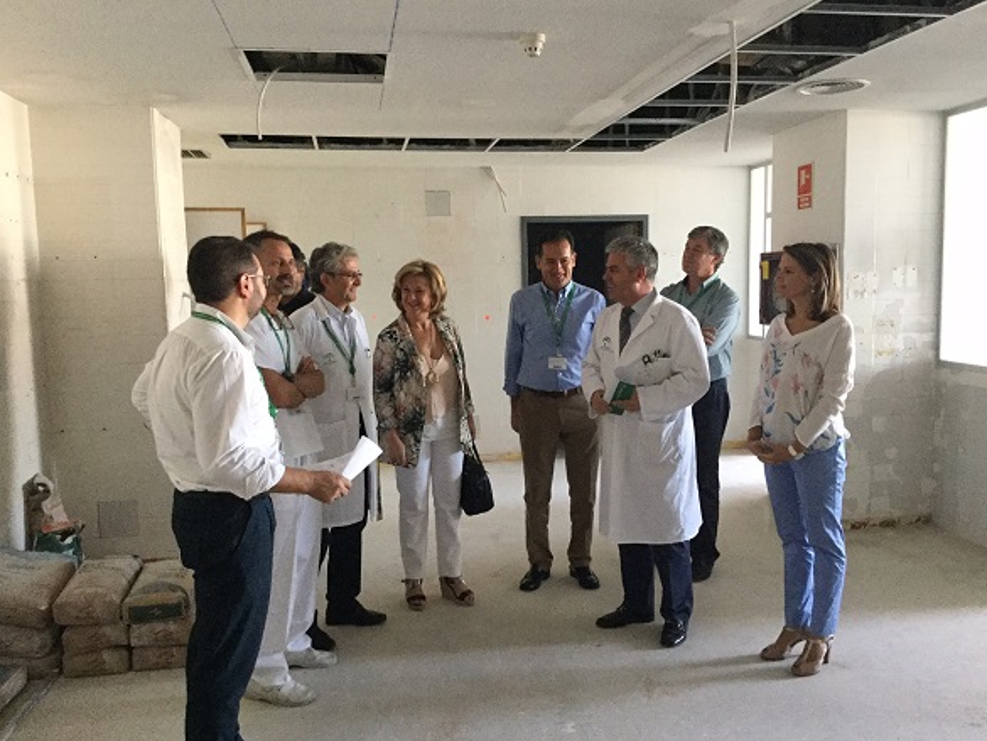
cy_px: 377
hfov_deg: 56.8
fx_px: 913
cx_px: 508
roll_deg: -0.7
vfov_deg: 44.2
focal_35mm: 32
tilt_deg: -7.2
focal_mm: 3.3
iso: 200
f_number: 2.4
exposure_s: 1/25
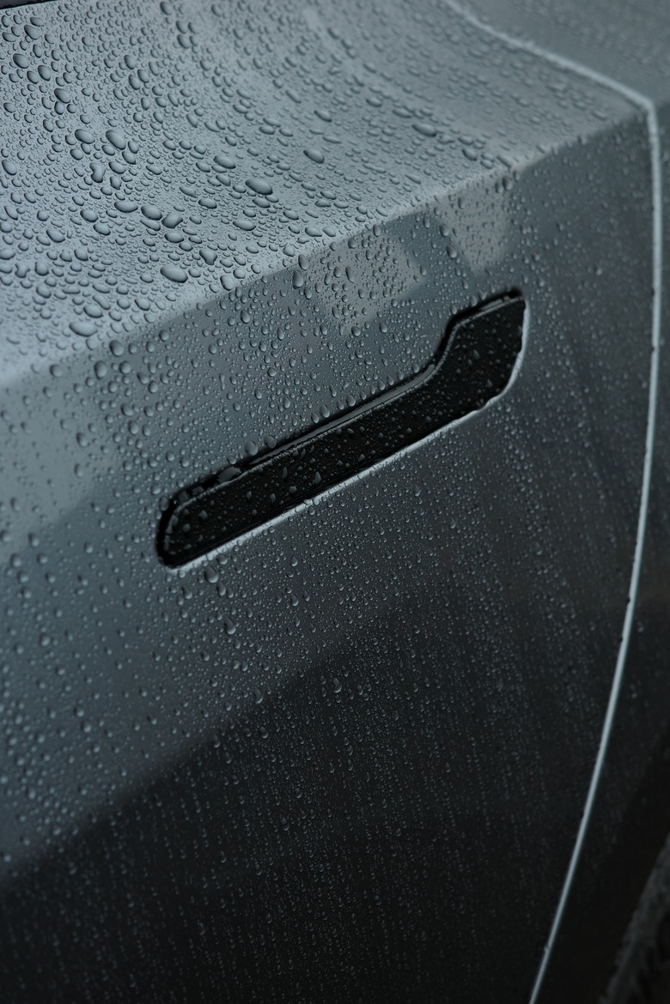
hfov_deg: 27.0
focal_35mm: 50
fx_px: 1396
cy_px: 502
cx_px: 335
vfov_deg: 39.6
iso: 160
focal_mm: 26
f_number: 4
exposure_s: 1/100
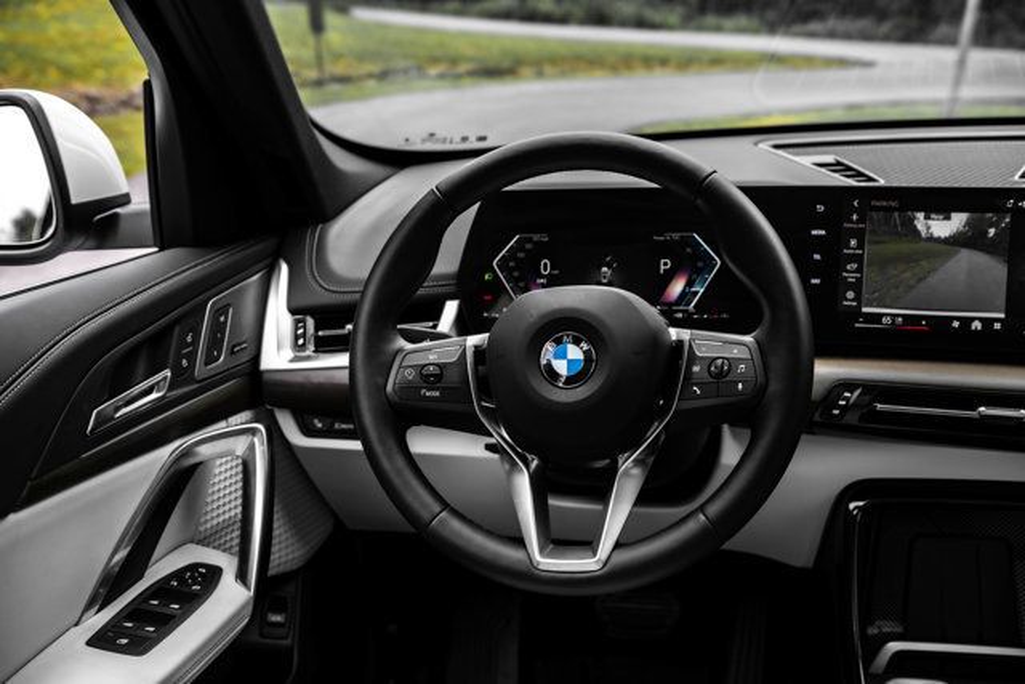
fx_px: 1082
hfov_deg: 50.7
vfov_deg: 35.1
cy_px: 342
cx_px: 512
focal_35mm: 38
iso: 640
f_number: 5
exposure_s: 1/200
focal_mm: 38
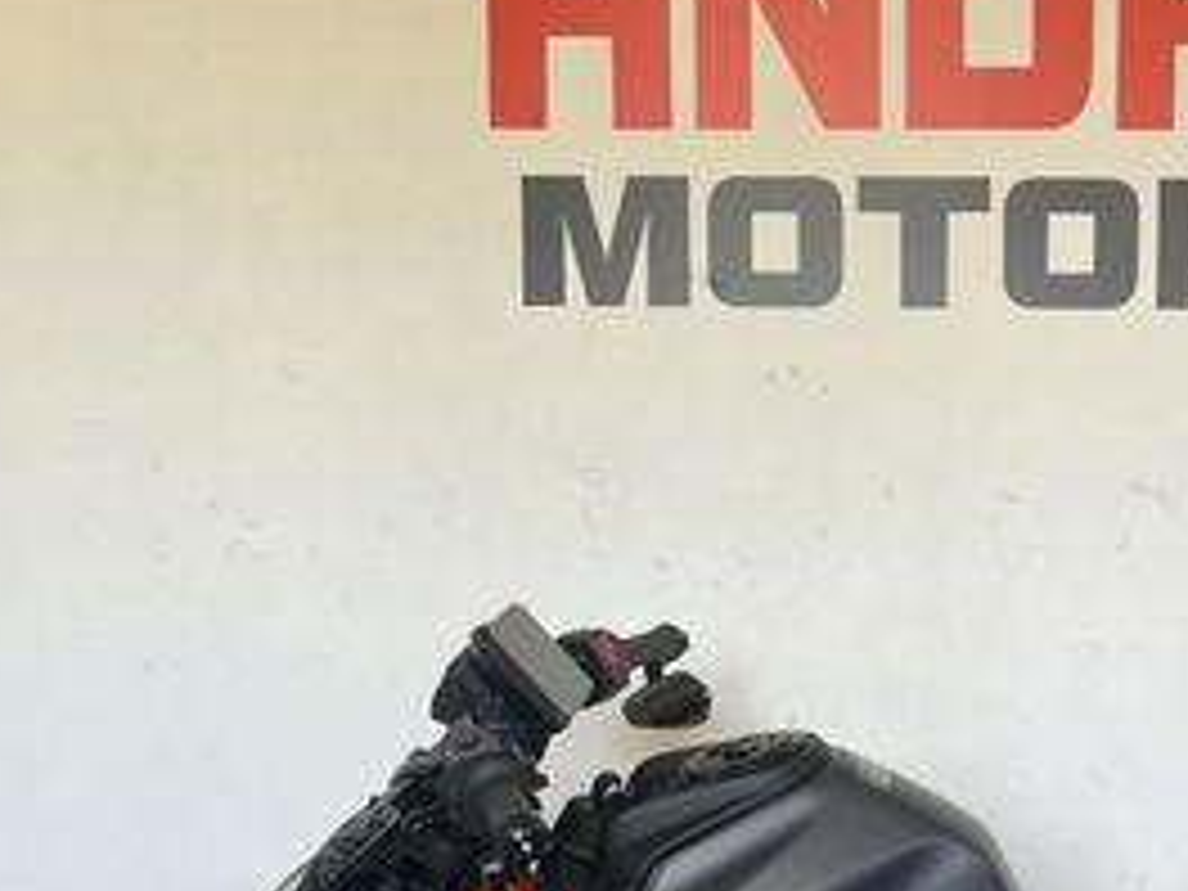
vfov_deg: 22.2
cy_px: 940
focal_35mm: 63
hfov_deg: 30.1
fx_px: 2162
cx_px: 936
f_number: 1.6
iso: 64
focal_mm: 5.1
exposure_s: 1/100
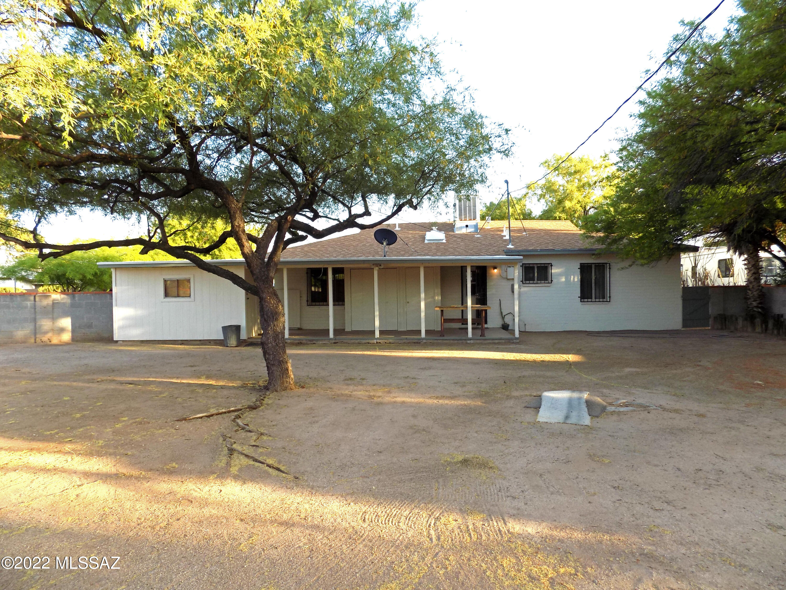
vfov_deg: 58.9
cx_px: 393
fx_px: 522
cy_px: 295
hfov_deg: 73.9
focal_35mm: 23
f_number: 3.1
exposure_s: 1/160
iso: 80
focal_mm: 4
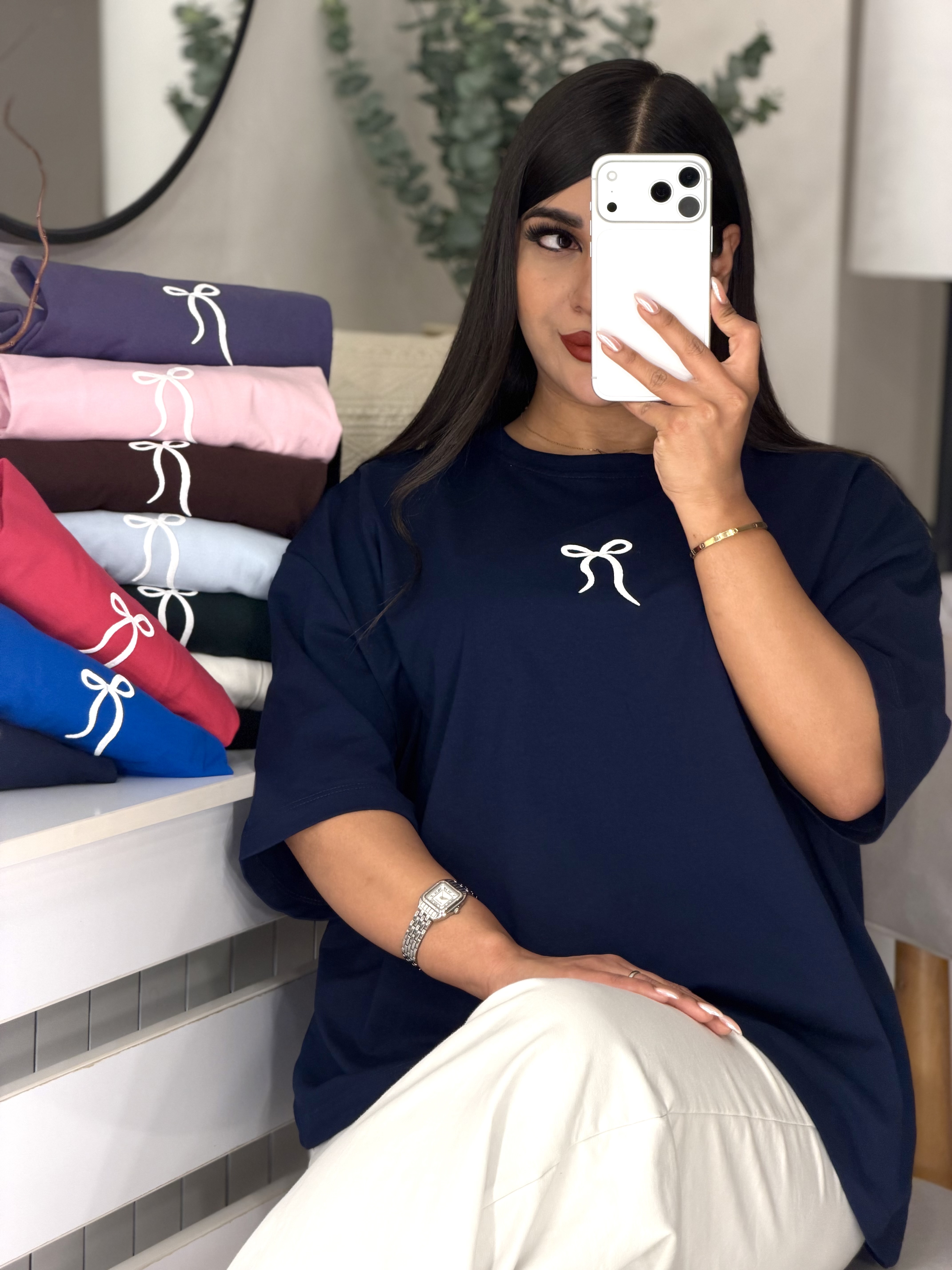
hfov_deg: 14.8
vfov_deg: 19.6
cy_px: 635
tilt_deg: -7.1
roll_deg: -1.7
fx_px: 3667
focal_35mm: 100
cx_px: 476
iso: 64
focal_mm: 16.89
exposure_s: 1/100
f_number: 2.8
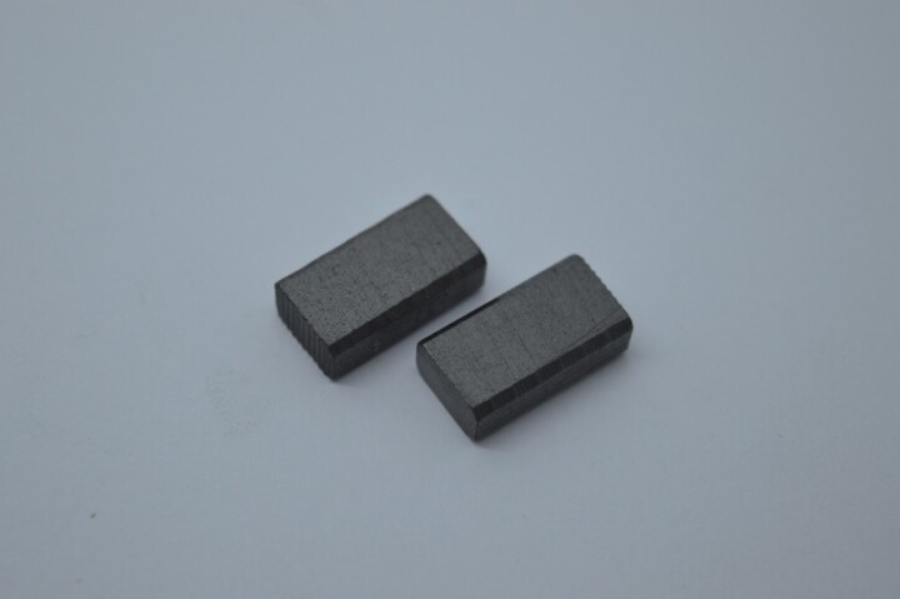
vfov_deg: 17.5
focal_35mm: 78
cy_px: 300
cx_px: 450
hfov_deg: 26.0
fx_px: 1949
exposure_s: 1/125
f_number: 5.6
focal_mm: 52
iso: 250
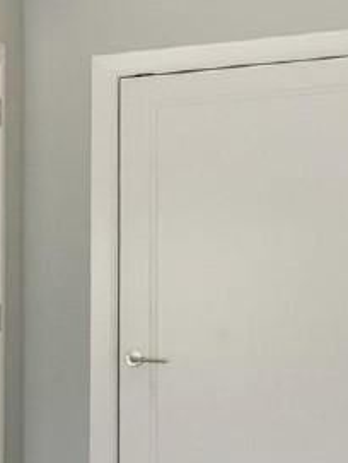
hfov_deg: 11.6
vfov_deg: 22.9
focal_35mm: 85
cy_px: 294
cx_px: -647
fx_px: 1137
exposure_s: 1/250
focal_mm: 16
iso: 250
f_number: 9
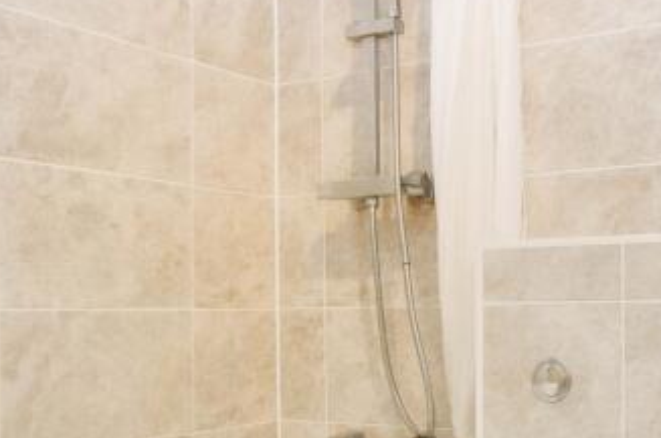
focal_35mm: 47
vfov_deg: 28.1
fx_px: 862
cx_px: 550
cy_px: 336
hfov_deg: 39.9
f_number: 6.3
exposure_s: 1/60
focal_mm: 10
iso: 500
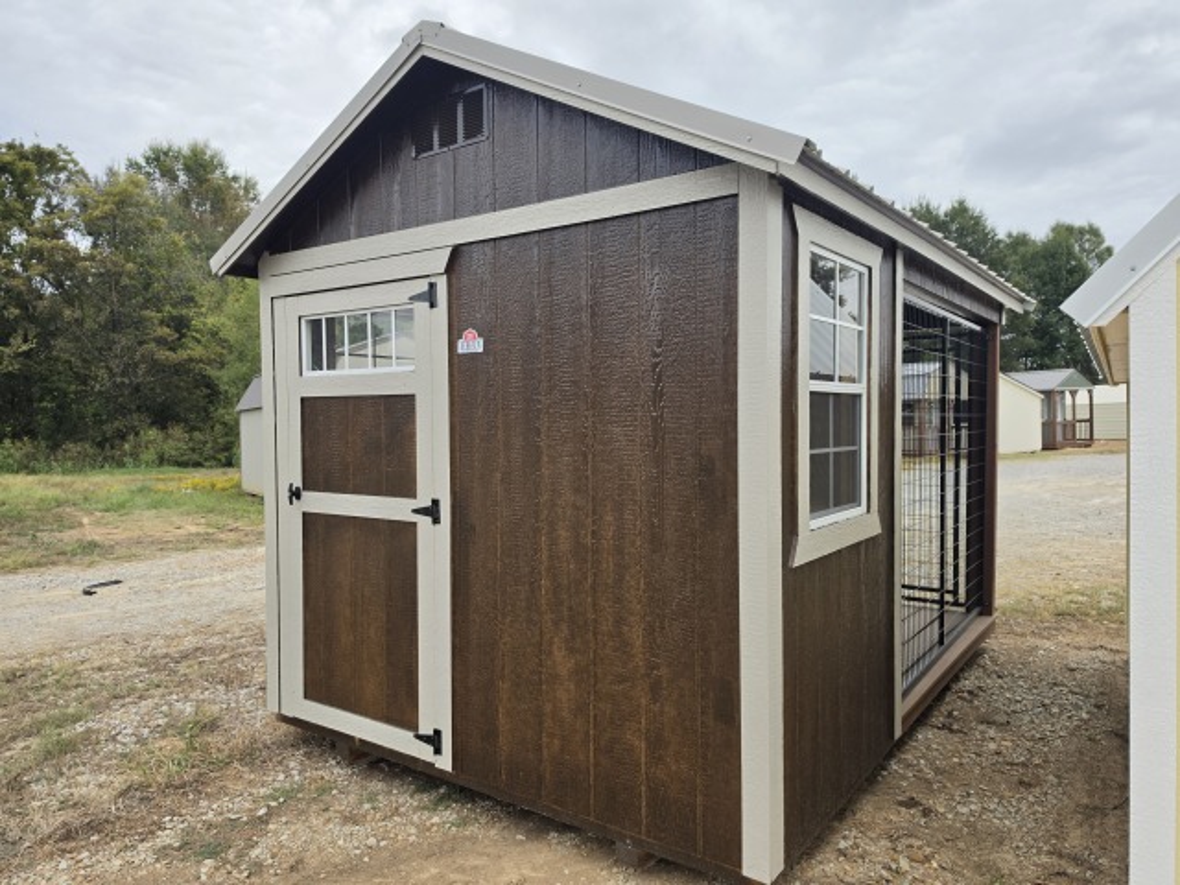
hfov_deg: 73.9
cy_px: 442
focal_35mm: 23
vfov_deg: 58.9
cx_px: 590
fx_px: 784
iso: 64
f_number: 1.4
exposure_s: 1/1879
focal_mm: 6.5
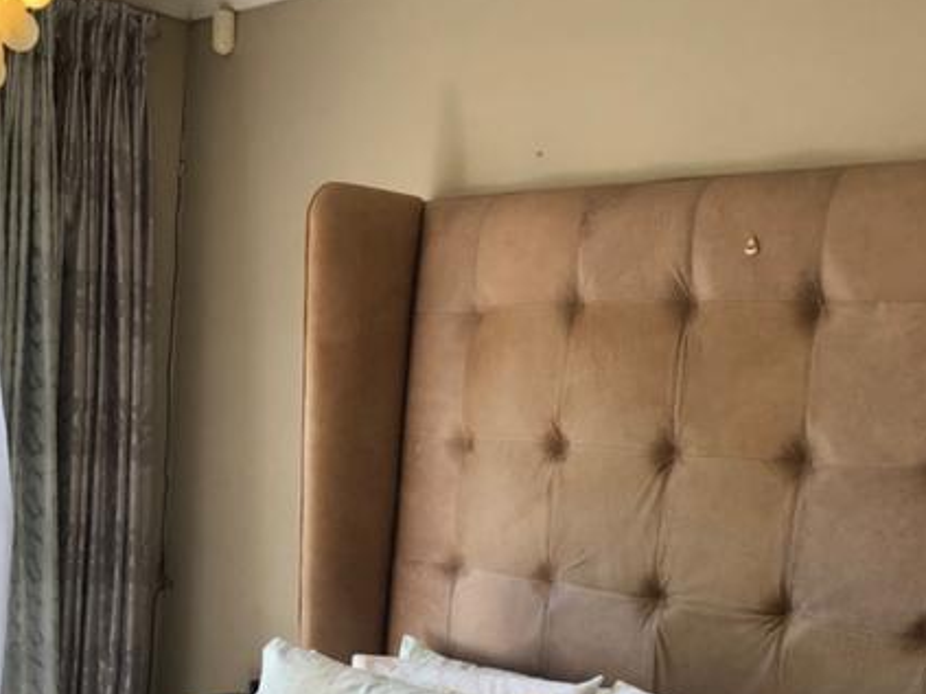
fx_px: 1417
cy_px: 571
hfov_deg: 35.9
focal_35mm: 53
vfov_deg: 26.9
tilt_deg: -5.6
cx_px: 339
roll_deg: -4.5
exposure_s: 1/33
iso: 32
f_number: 1.8
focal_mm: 4
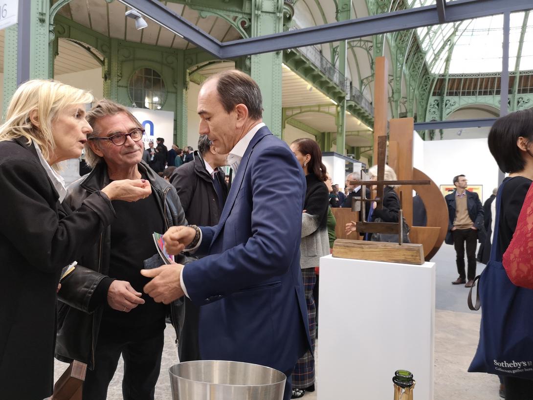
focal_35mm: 27
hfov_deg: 65.3
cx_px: 266
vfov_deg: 51.4
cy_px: 200
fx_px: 416
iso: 200
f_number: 1.8
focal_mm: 3.95
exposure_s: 1/100
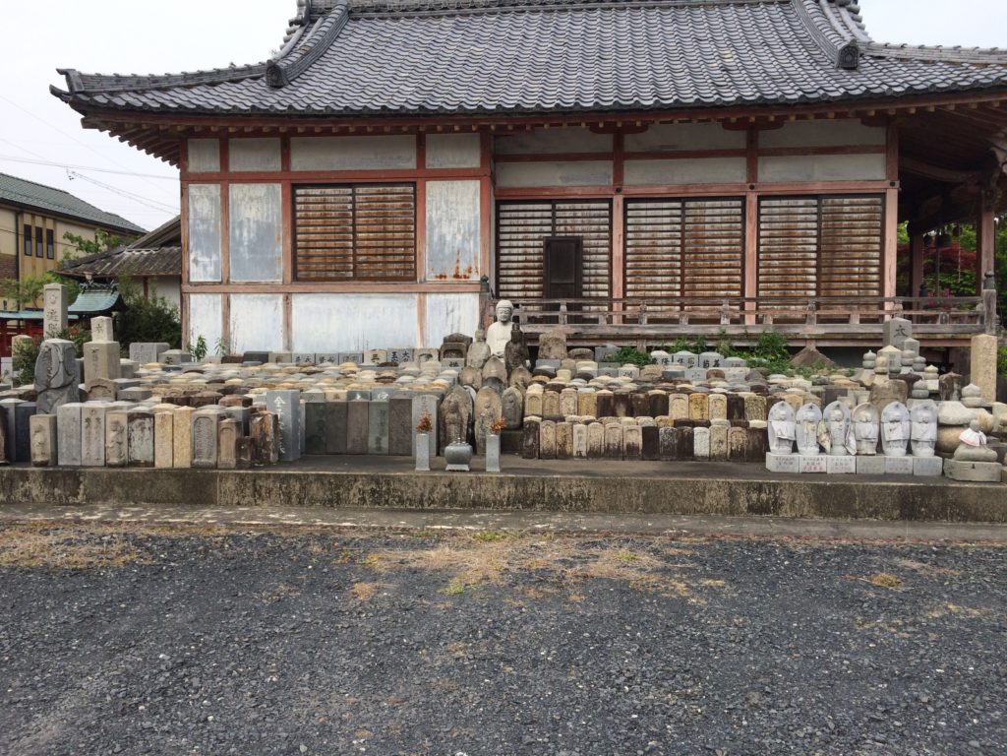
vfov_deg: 48.2
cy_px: 378
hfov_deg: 61.7
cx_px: 504
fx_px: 844
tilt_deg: -1.9
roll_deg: +0.5
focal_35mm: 29
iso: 32
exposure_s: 1/1080
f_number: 2.2
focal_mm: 4.15
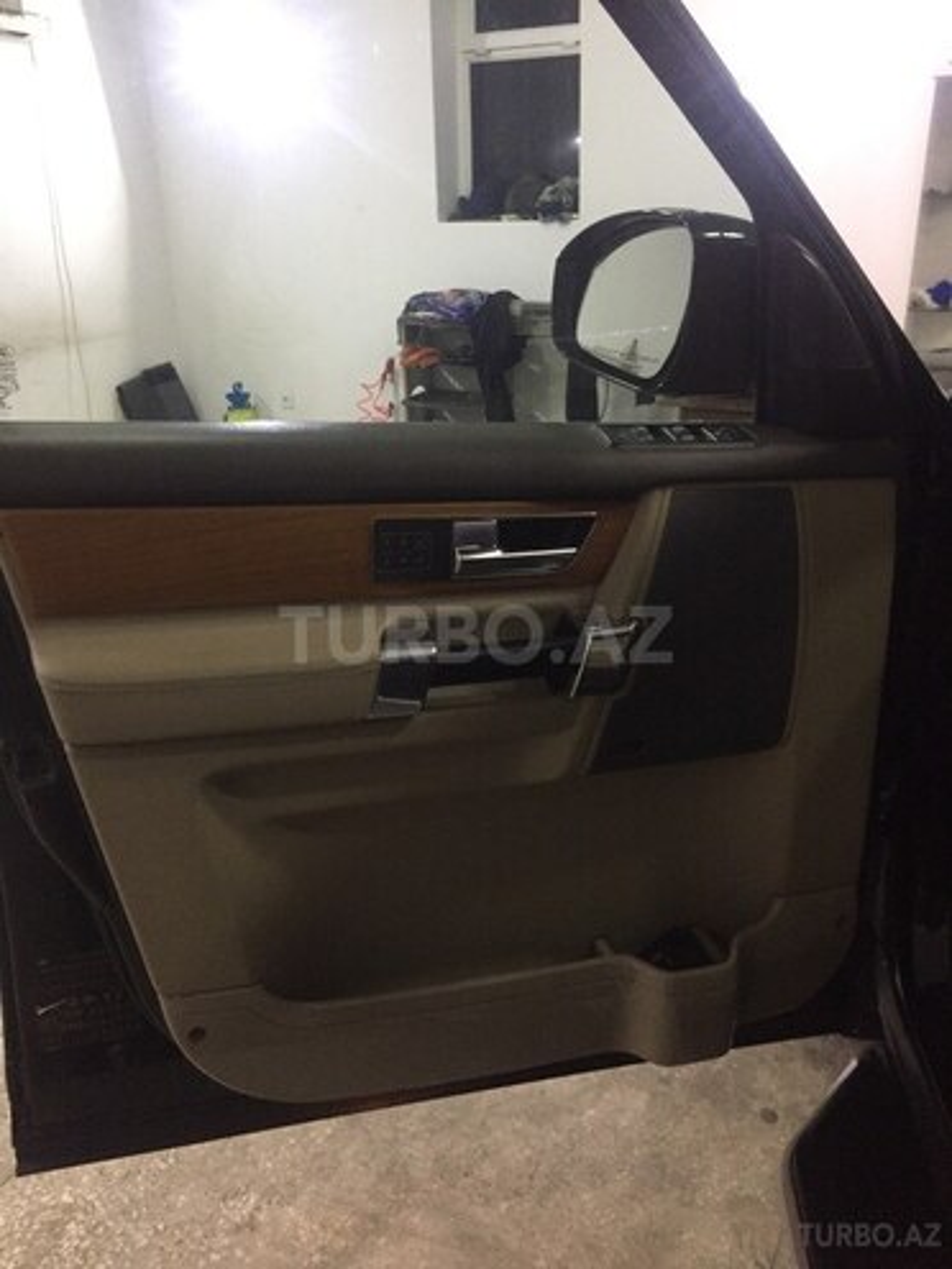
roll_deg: +0.8
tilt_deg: -18.8
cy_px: 634
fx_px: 1063
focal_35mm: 29
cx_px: 476
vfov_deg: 61.7
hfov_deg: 48.2
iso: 250
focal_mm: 4.15
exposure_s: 1/25
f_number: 2.2
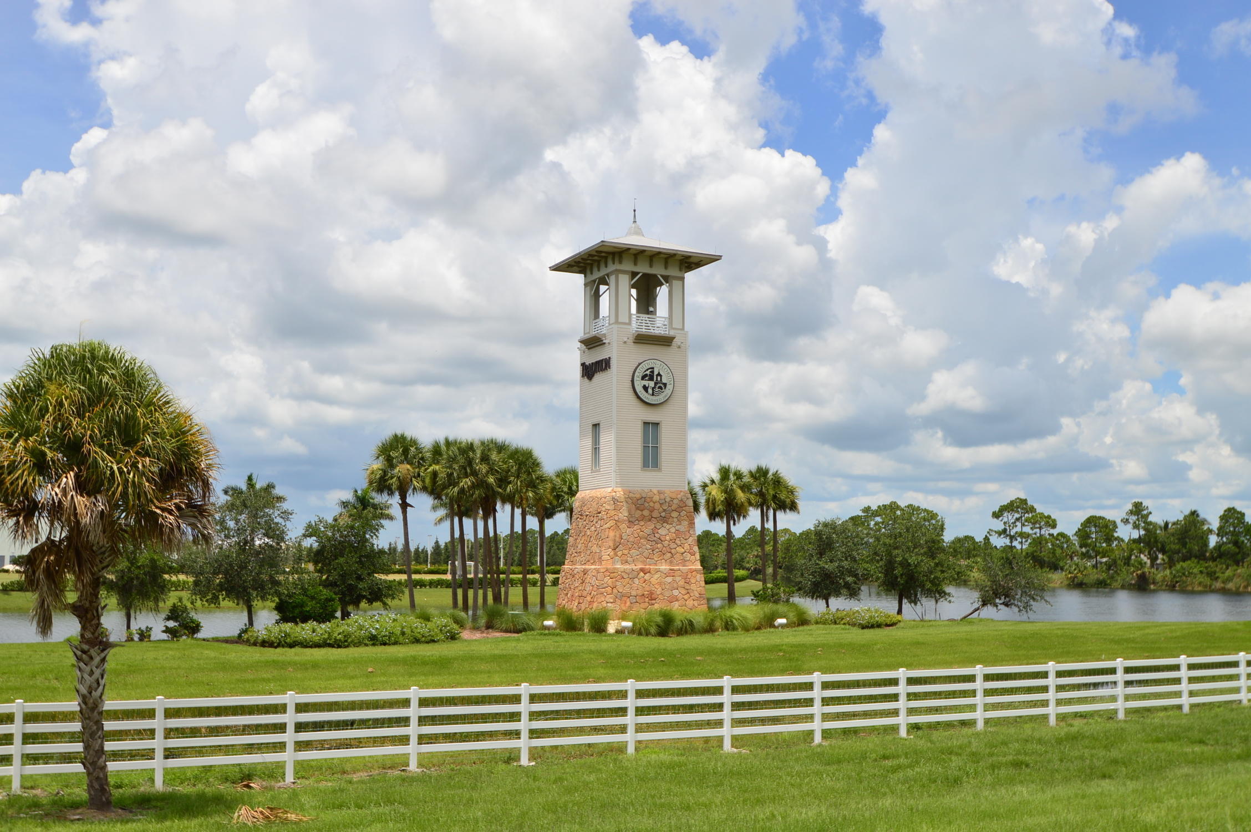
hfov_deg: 53.2
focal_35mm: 36
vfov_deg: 36.8
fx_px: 1250
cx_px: 626
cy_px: 416
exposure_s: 1/320
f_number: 9
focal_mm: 24
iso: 100
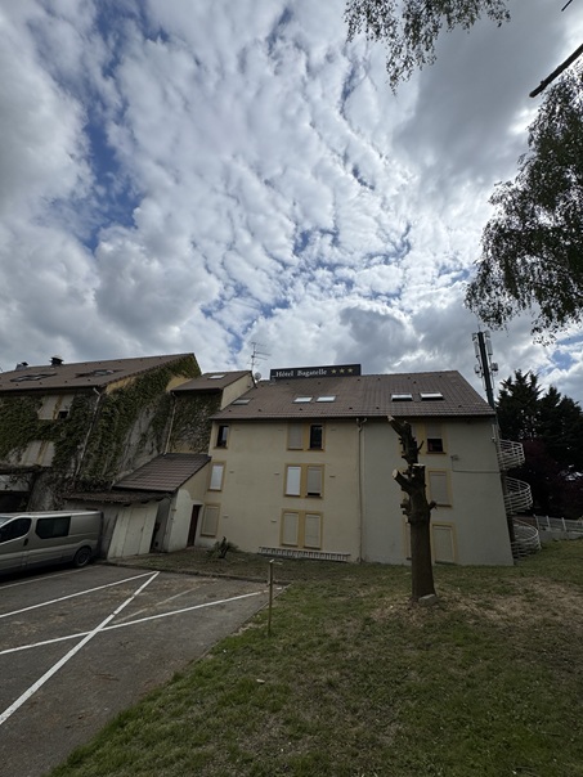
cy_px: 388
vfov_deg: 102.1
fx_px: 314
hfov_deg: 85.7
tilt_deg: +21.1
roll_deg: -2.8
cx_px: 292
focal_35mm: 14
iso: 32
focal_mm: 2.22
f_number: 2.2
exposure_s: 1/3906
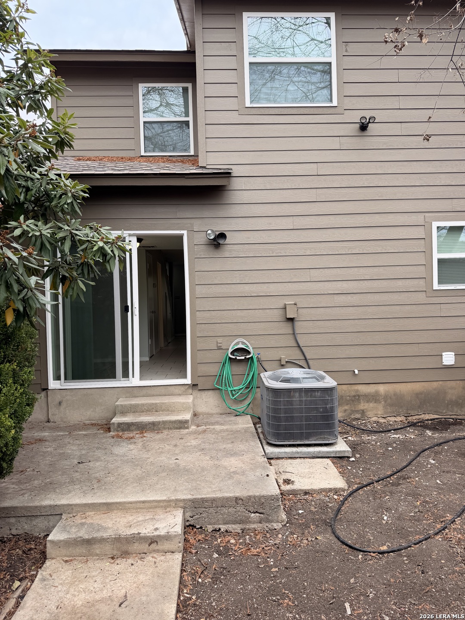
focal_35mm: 24
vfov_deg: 71.6
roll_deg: +1.4
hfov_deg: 56.8
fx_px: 430
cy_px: 310
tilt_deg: +0.1
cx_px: 232
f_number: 1.78
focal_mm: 6.76
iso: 80
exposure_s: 1/532
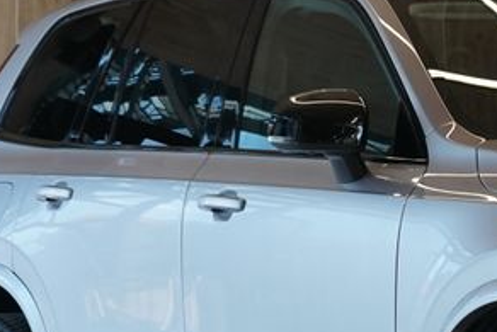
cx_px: 630
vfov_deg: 6.0
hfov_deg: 8.9
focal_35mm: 228
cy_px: 285
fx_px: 3149
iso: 2000
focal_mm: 65
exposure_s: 1/160
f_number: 5.6
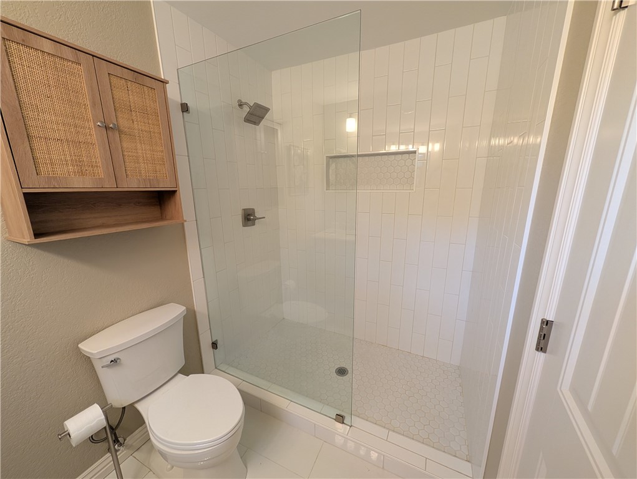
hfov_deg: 110.5
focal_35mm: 12
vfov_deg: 94.6
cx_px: 318
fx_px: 221
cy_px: 240
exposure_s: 1/120
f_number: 1.7
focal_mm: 2.02
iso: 163
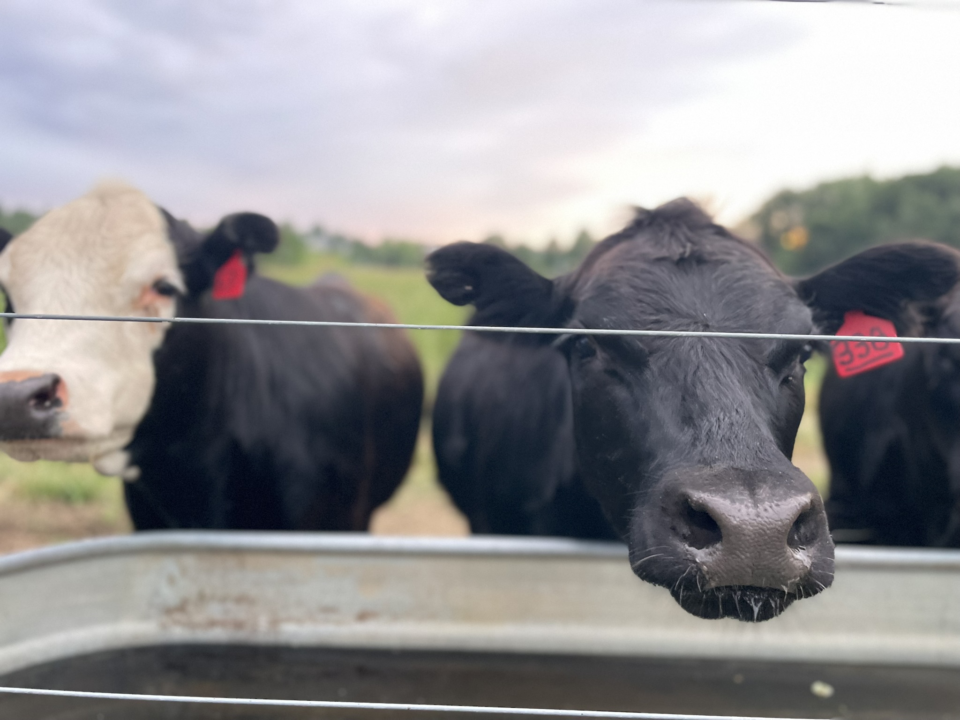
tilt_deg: -6.9
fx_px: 721
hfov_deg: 67.3
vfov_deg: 53.1
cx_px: 480
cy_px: 360
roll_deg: -2.0
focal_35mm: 26
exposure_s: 1/41
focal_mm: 4.2
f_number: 1.6
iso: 500
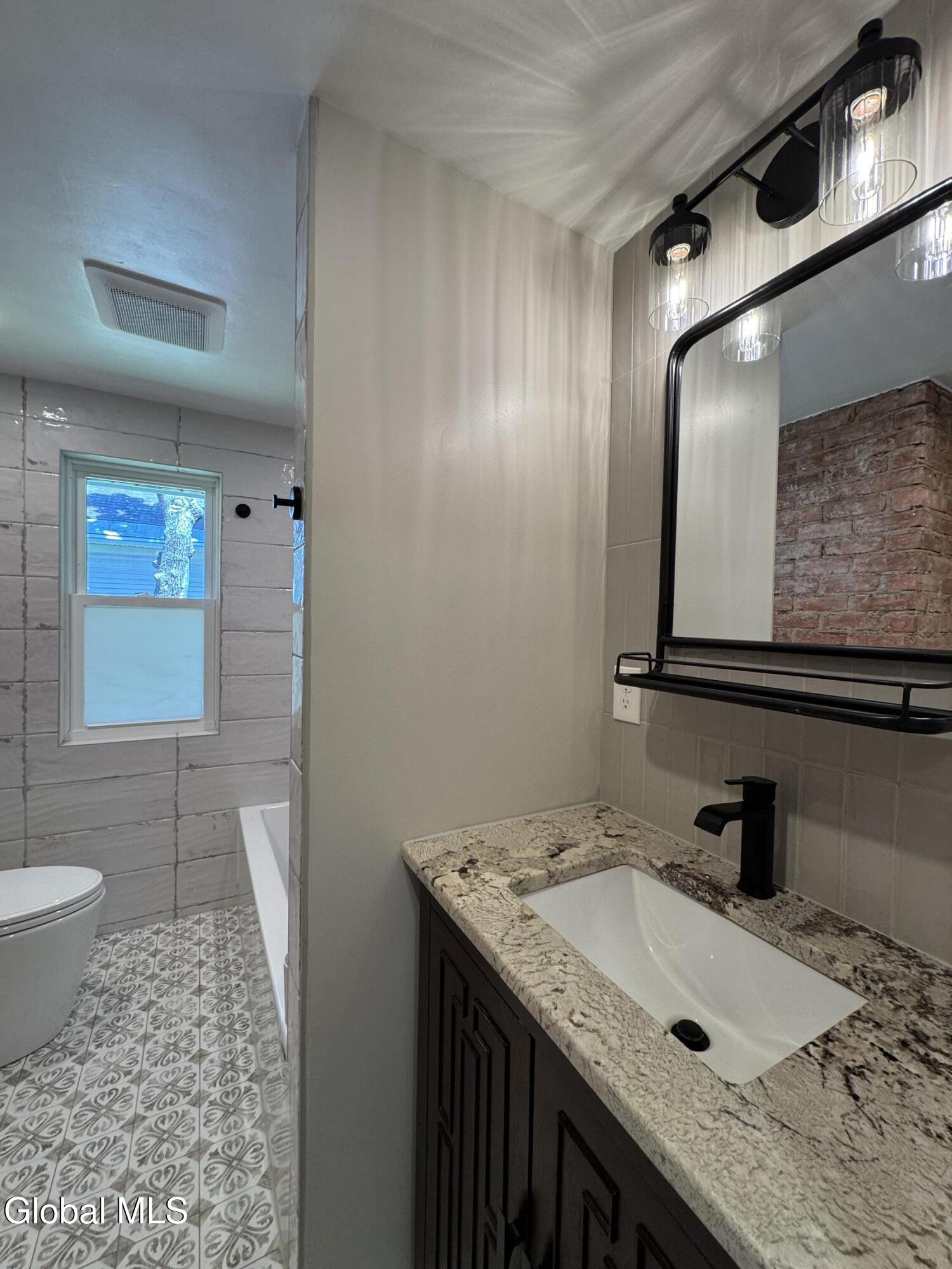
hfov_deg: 85.7
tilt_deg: -1.8
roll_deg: -0.7
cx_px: 476
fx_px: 513
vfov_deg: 102.1
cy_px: 634
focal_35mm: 14
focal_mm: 2.22
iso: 160
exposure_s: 1/120
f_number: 2.2
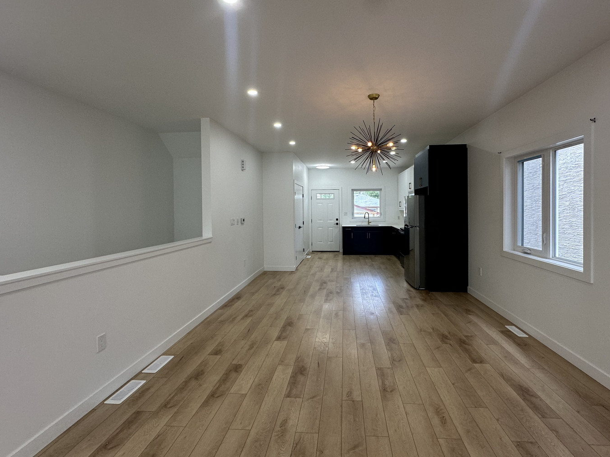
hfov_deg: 94.4
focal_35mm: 16
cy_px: 210
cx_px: 325
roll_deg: +0.6
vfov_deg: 78.0
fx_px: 282
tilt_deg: +0.3
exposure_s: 1/120
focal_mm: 2.22
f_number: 2.2
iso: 125
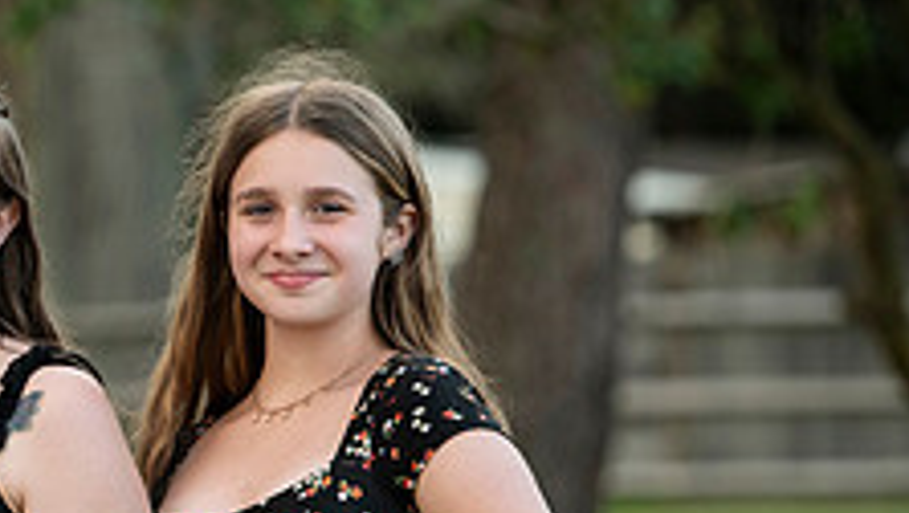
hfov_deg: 4.6
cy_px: 417
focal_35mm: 463
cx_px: -110
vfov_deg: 2.6
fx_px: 11172
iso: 200
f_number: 4
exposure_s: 1/125
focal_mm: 170
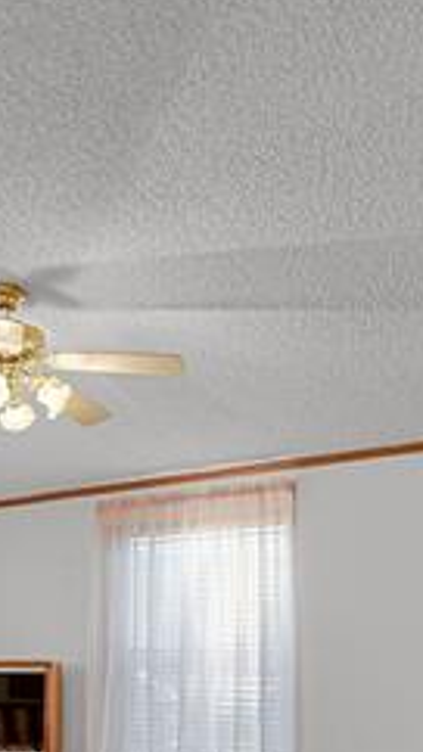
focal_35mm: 47
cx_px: 31
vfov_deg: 41.1
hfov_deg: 24.6
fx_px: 938
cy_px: 640
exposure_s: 2
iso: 250
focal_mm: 17
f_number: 8
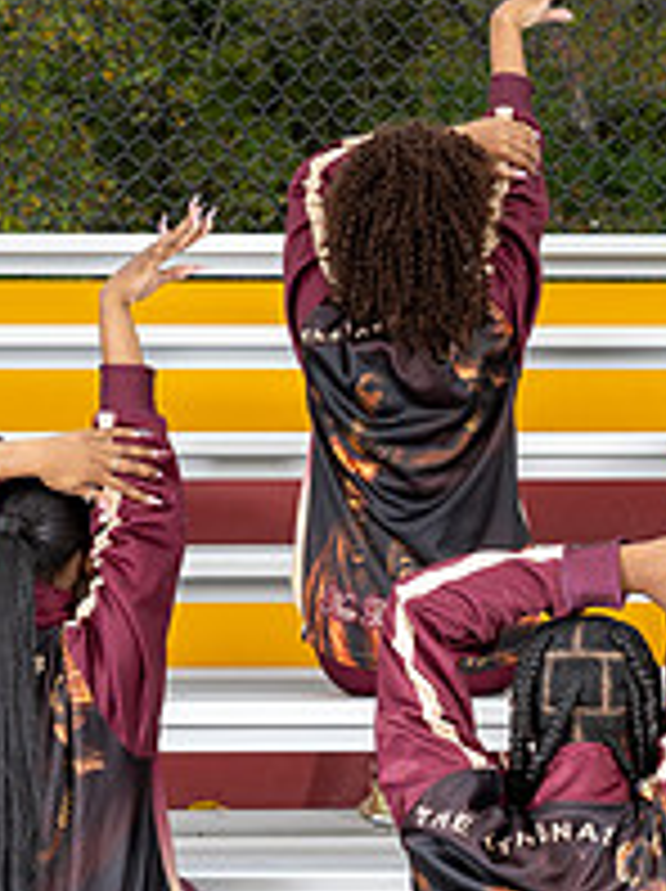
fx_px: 4165
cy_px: 444
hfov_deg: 8.9
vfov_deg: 12.2
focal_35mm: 162
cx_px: 1005
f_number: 6.3
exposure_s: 1/100
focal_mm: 40
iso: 40
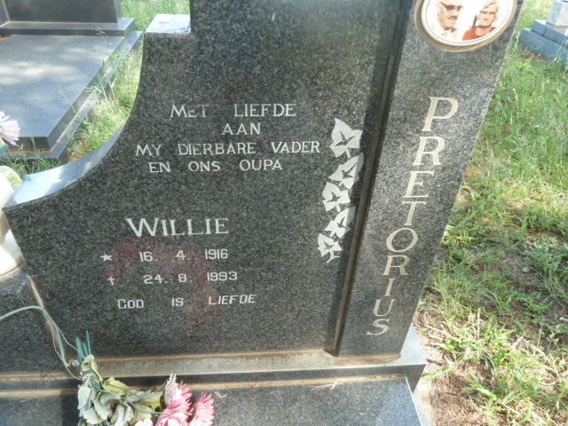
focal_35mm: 25
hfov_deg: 69.4
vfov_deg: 54.9
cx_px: 284
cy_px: 213
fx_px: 410
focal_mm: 4.1
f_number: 3.3
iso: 80
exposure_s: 1/50
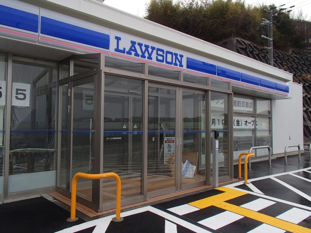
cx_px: 156
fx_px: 252
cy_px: 116
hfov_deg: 63.4
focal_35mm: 28
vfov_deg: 49.7
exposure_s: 1/320
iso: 100
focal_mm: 5
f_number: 3.9
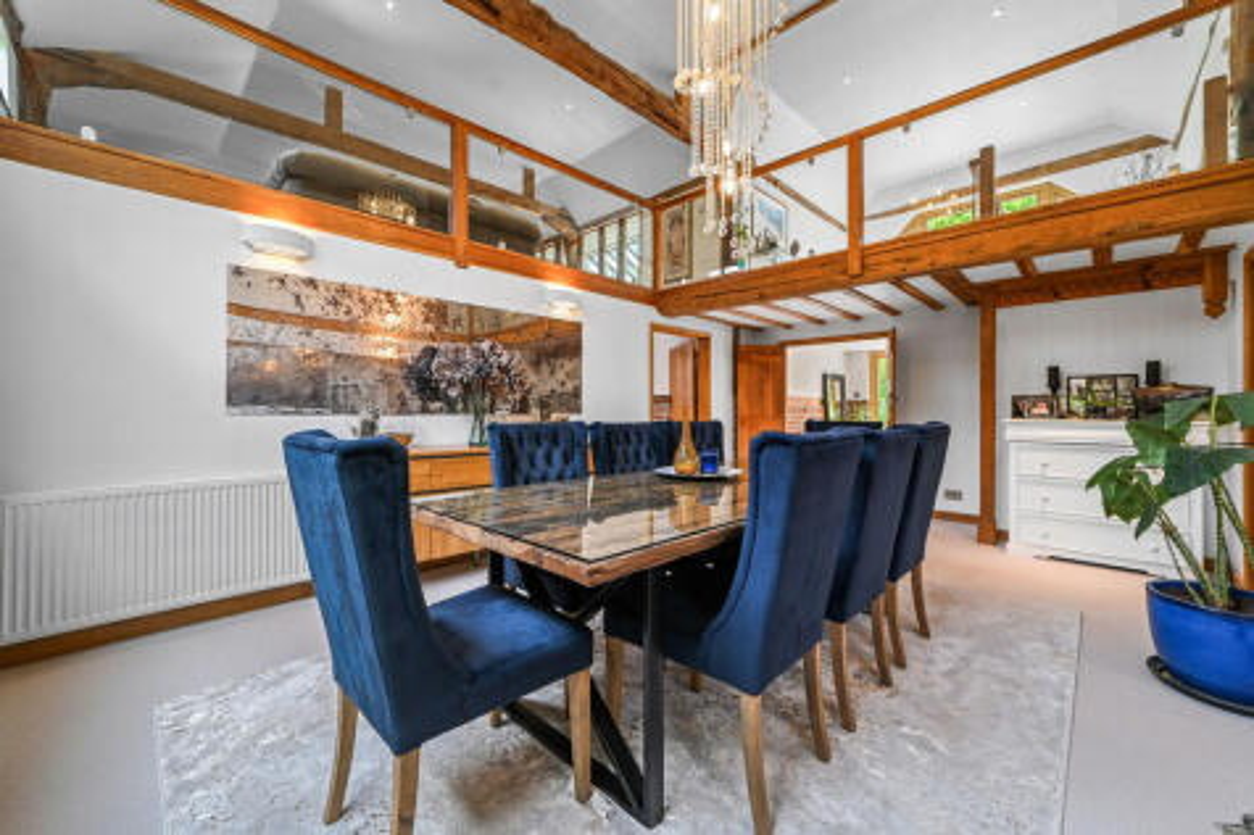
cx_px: 627
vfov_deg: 81.2
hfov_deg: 104.3
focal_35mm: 14
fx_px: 487
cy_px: 418
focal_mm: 14
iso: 400
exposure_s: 1/2
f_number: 8
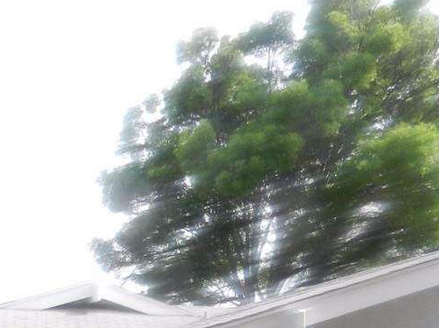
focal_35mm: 71
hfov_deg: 26.2
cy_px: 455
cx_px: 18
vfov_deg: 18.8
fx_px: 900
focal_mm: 4
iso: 160
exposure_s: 1/400
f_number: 3.4
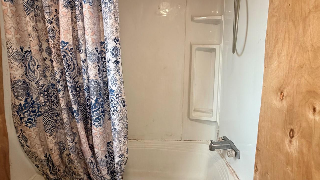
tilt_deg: -6.0
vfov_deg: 58.1
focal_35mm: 19
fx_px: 161
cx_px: 164
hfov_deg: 89.5
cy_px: 78
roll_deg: -1.8
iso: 250
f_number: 2.2
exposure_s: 1/121
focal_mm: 2.22
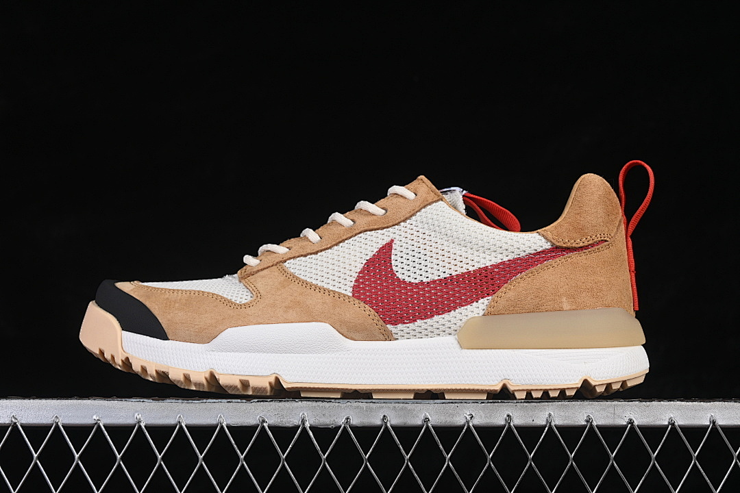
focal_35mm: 75
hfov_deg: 27.0
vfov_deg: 18.2
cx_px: 370
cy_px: 246
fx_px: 1542
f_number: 8
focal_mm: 50
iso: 160
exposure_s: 1/80
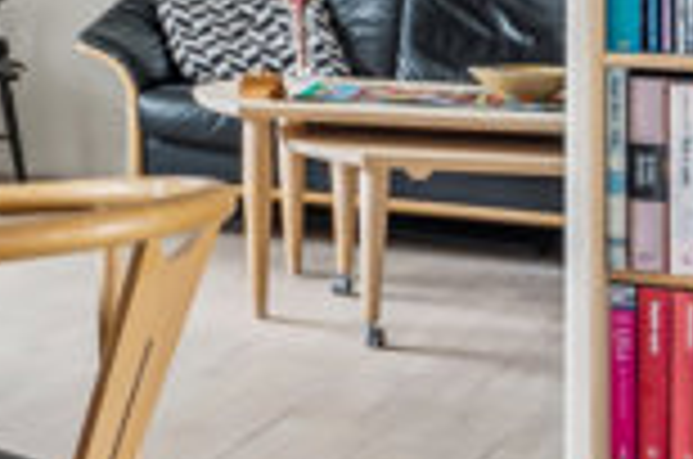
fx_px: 1998
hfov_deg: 14.1
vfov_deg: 12.6
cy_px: -182
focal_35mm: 104
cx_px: -936
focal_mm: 20
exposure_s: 1/10
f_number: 4
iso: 400
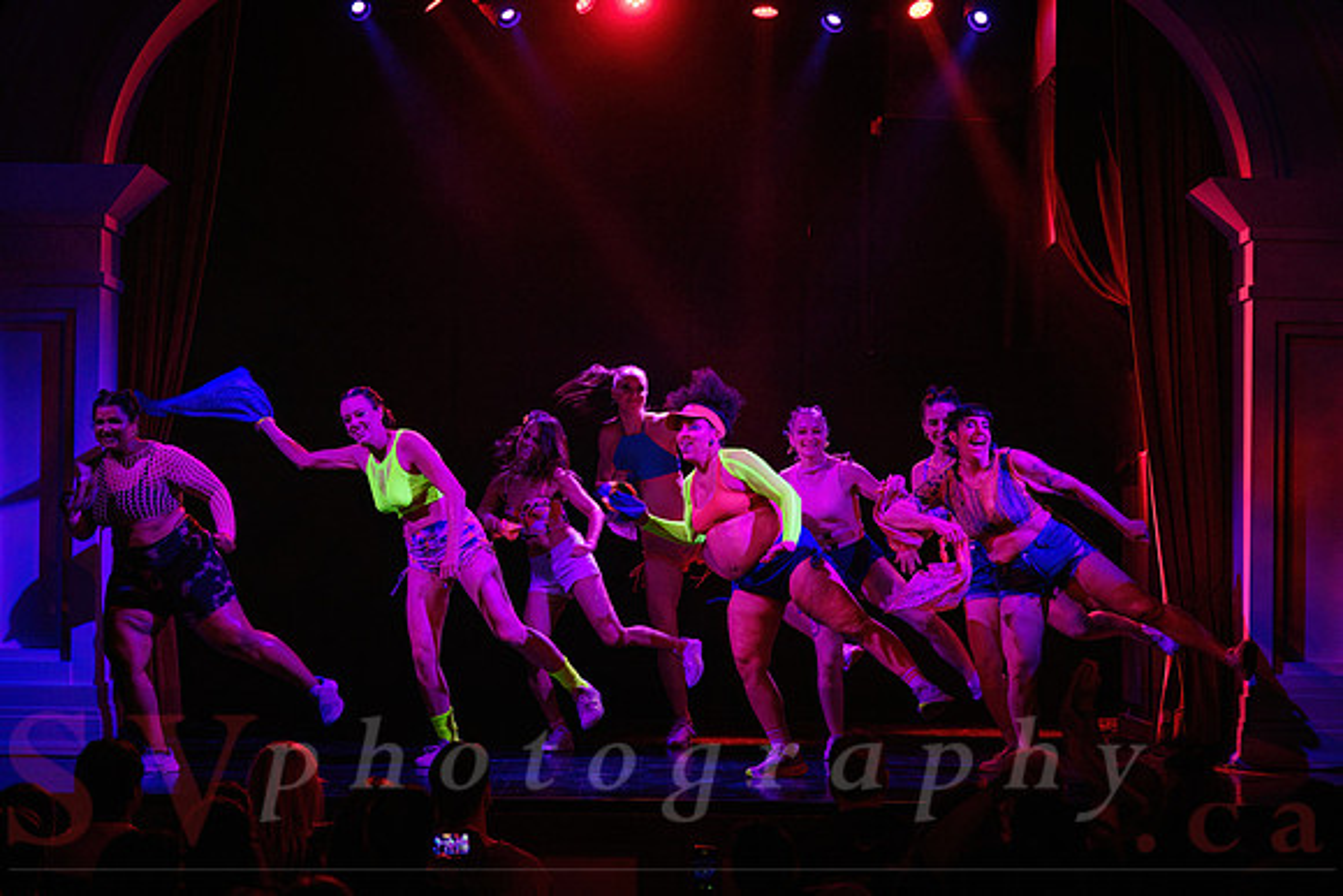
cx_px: 727
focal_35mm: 93
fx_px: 3476
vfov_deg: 14.7
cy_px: 448
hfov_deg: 21.9
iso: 1600
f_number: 2.8
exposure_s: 1/200
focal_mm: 86
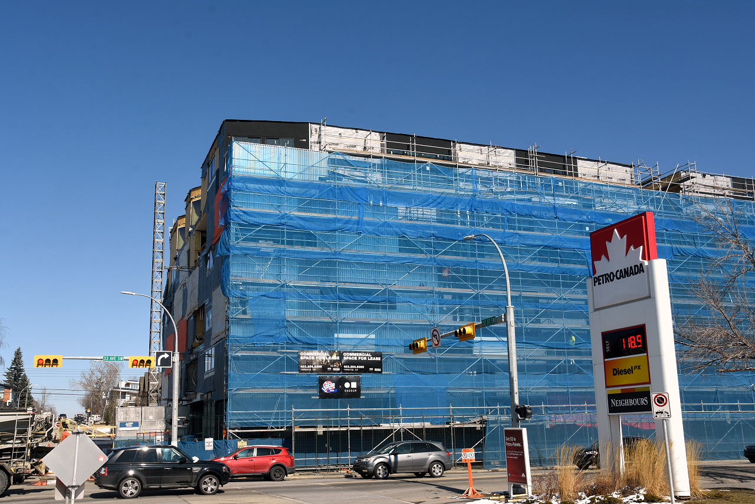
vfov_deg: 38.4
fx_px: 724
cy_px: 252
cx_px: 378
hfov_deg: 55.1
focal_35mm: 34
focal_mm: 23
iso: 200
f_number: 13
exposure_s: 1/500
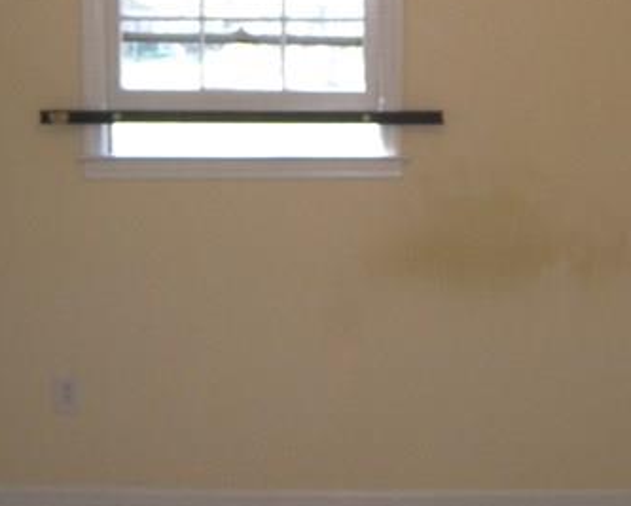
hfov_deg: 26.4
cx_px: 328
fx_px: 1346
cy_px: 64
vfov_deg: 20.9
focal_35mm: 72
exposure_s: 1/30
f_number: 2.8
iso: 80
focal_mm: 5
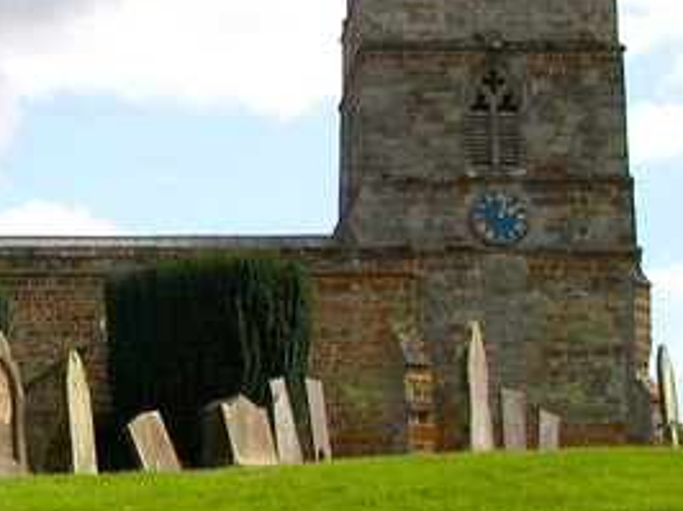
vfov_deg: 12.5
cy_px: 342
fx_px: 2326
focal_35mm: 118
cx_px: -8
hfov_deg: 16.3
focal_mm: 7.5
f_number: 5.2
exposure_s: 1/260
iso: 100
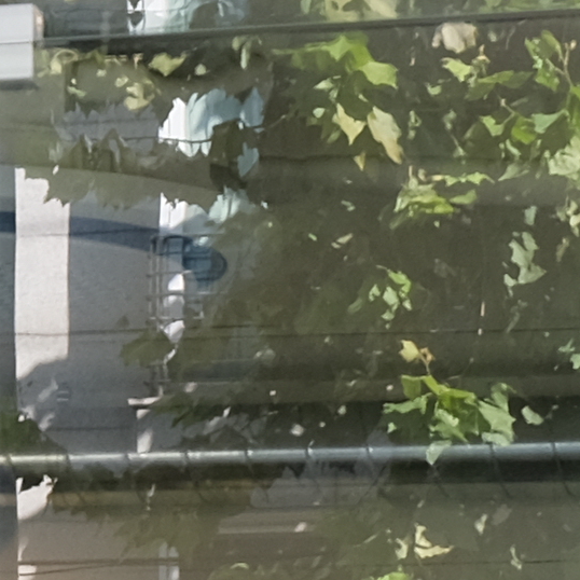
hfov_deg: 5.9
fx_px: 5422
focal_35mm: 286
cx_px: -685
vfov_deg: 6.1
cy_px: 828
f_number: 4
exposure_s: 1/105
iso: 320
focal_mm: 19.6
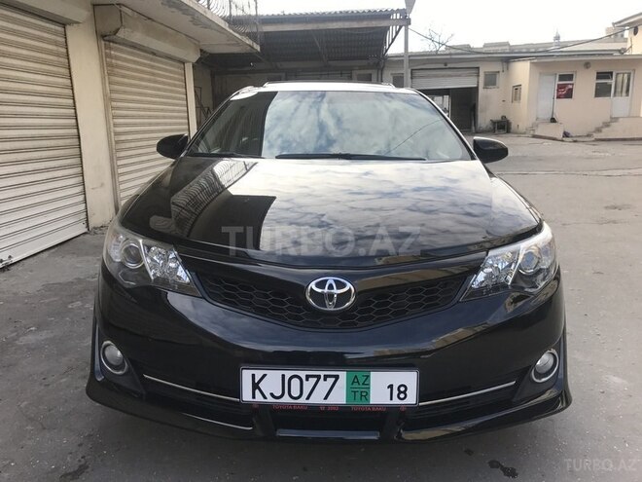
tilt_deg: -13.3
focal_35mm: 28
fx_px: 519
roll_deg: +1.8
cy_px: 241
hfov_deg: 63.4
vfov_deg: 49.7
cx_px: 321
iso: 20
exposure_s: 1/553
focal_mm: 3.99
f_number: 1.8
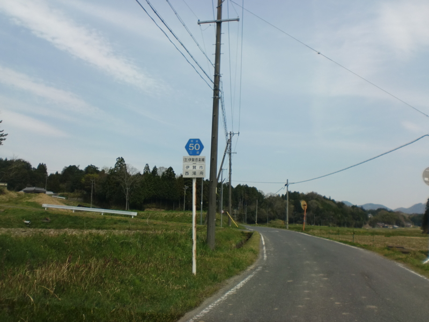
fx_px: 434
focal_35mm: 35
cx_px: 214
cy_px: 161
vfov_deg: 40.7
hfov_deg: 52.6
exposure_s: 1/1000
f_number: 3.1
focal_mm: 6.3
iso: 64
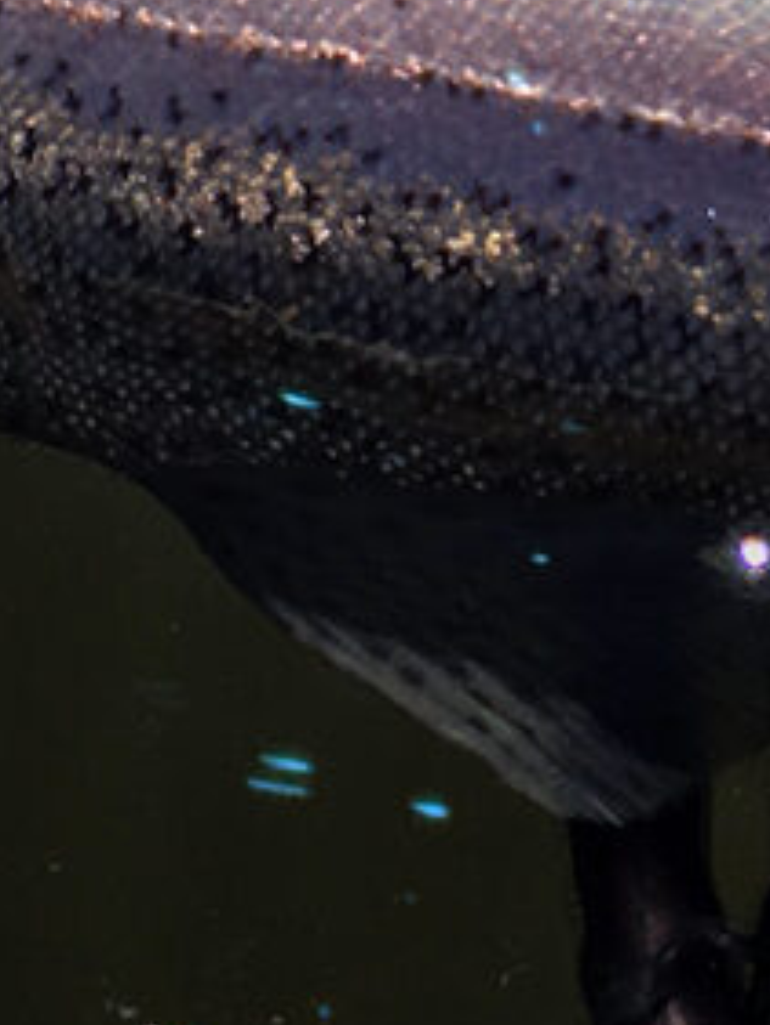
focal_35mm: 165
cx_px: 540
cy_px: -875
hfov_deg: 9.0
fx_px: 4890
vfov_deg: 11.1
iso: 25
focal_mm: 4.15
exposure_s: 1/1115
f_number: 2.2
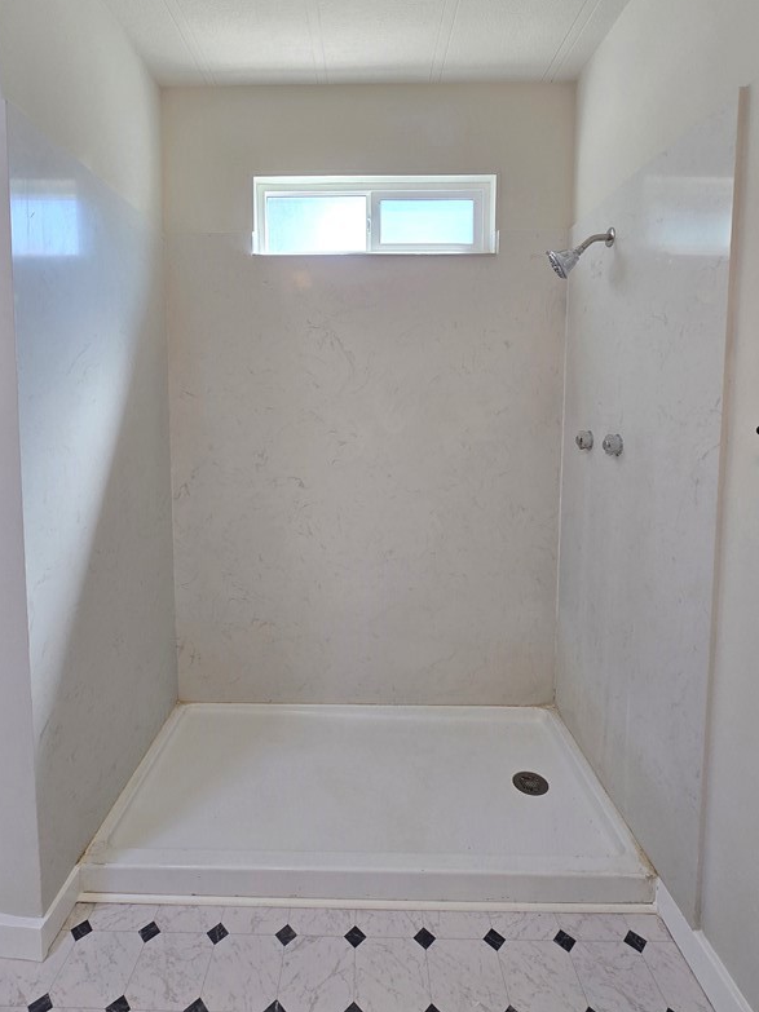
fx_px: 497
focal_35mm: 17
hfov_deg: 74.5
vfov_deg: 90.5
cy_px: 436
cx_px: 345
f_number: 2.2
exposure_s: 1/60
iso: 64
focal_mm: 2.2
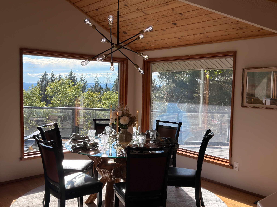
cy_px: 104
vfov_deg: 39.7
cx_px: 138
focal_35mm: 36
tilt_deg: -4.5
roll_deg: -0.5
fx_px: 288
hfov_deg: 51.4
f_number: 1.78
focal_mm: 6.76
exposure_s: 1/2717
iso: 64
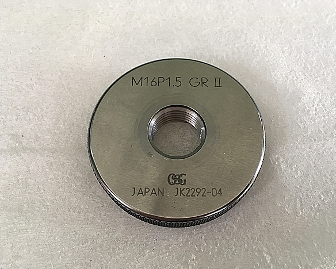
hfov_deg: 57.1
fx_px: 308
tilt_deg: -70.7
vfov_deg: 47.2
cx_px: 178
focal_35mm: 31
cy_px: 136
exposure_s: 1/30
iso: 50
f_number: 2.2
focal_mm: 4.15
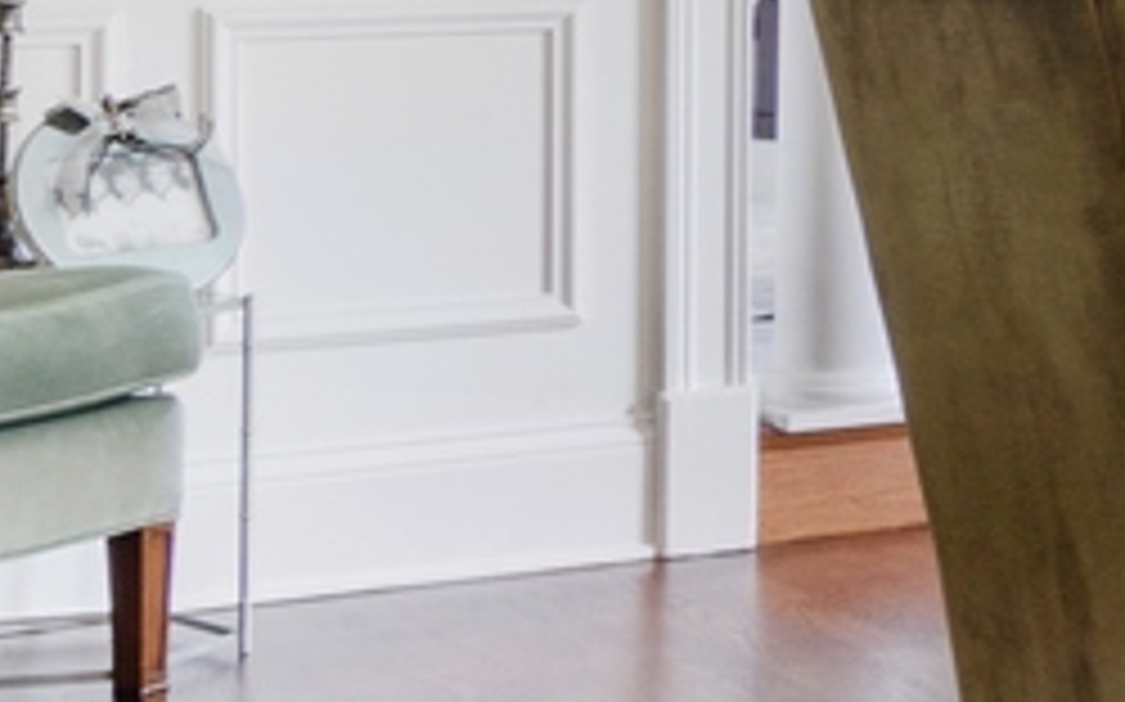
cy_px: -194
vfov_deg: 10.8
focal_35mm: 119
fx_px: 3647
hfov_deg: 13.4
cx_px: 2612
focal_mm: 12
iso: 200
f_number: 8
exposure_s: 2
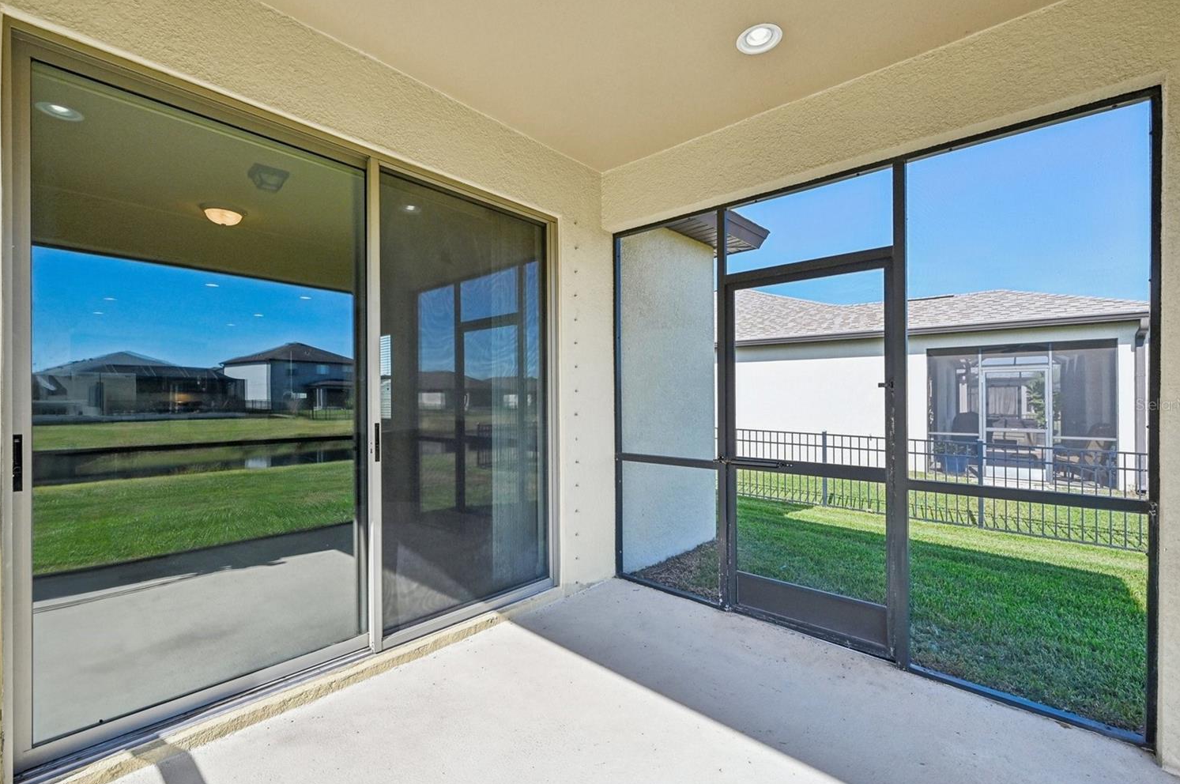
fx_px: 491
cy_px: 404
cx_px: 574
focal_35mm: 15
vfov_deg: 77.2
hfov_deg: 100.4
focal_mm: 14
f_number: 8
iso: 400
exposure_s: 1/500
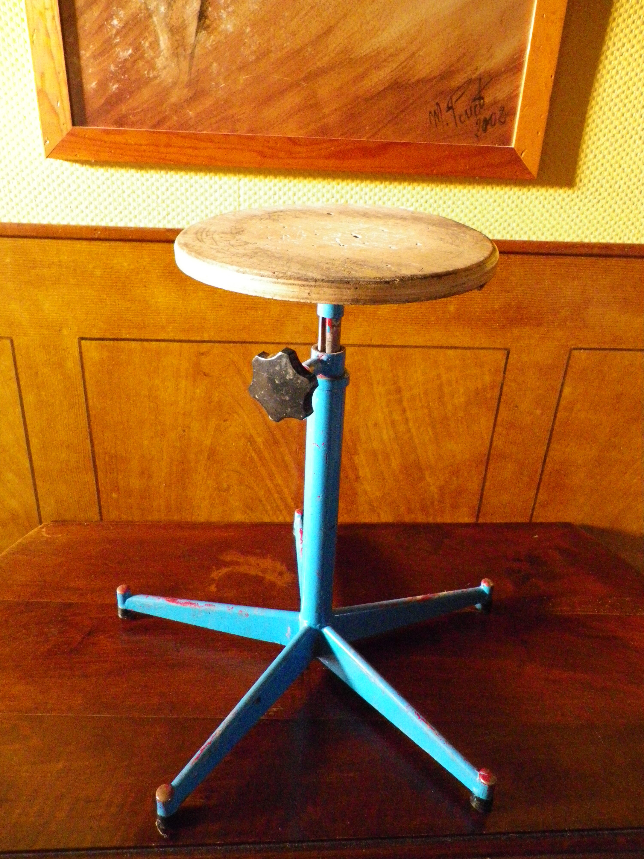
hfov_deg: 49.7
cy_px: 430
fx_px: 695
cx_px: 322
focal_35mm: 28
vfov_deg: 63.4
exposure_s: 1/40
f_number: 2.6
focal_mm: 4.9
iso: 800
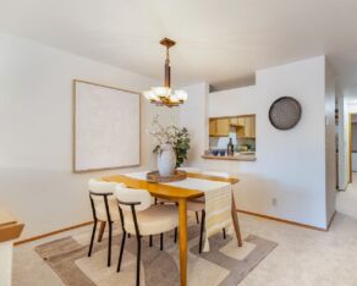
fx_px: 190
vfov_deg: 73.9
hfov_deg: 83.5
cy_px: 140
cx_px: 237
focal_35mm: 18
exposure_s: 1/4
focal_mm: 14
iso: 200
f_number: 5.6
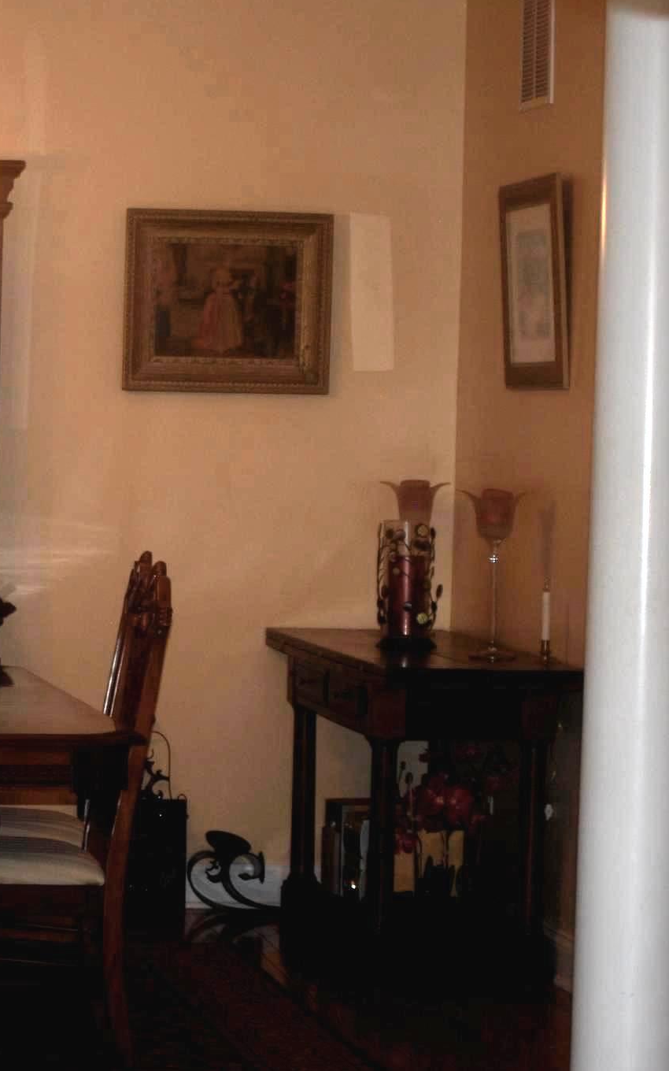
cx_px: 53
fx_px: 3698
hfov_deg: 10.3
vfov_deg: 16.5
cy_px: 536
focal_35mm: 127
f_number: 4
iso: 200
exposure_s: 1/60
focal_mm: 55
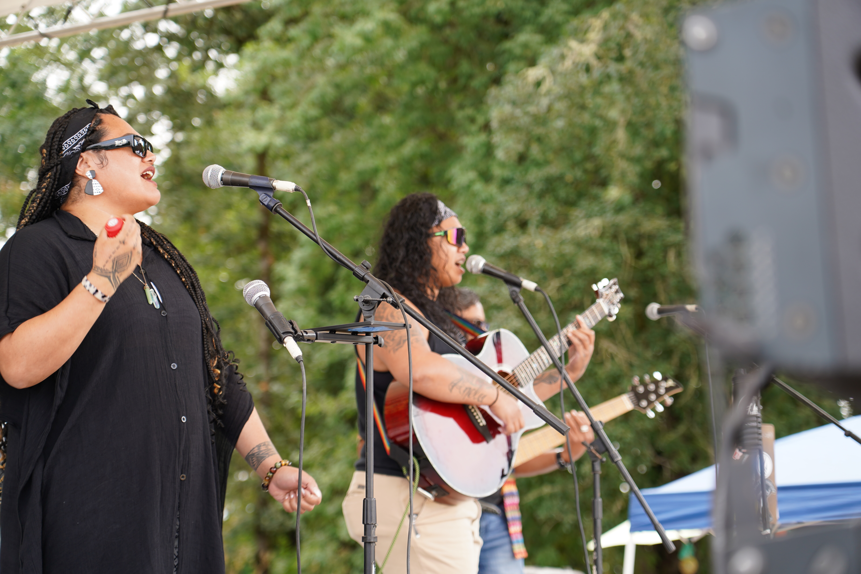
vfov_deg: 15.0
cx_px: 430
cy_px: 287
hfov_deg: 22.4
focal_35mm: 91
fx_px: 2176
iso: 160
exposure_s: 1/160
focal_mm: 91
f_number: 4
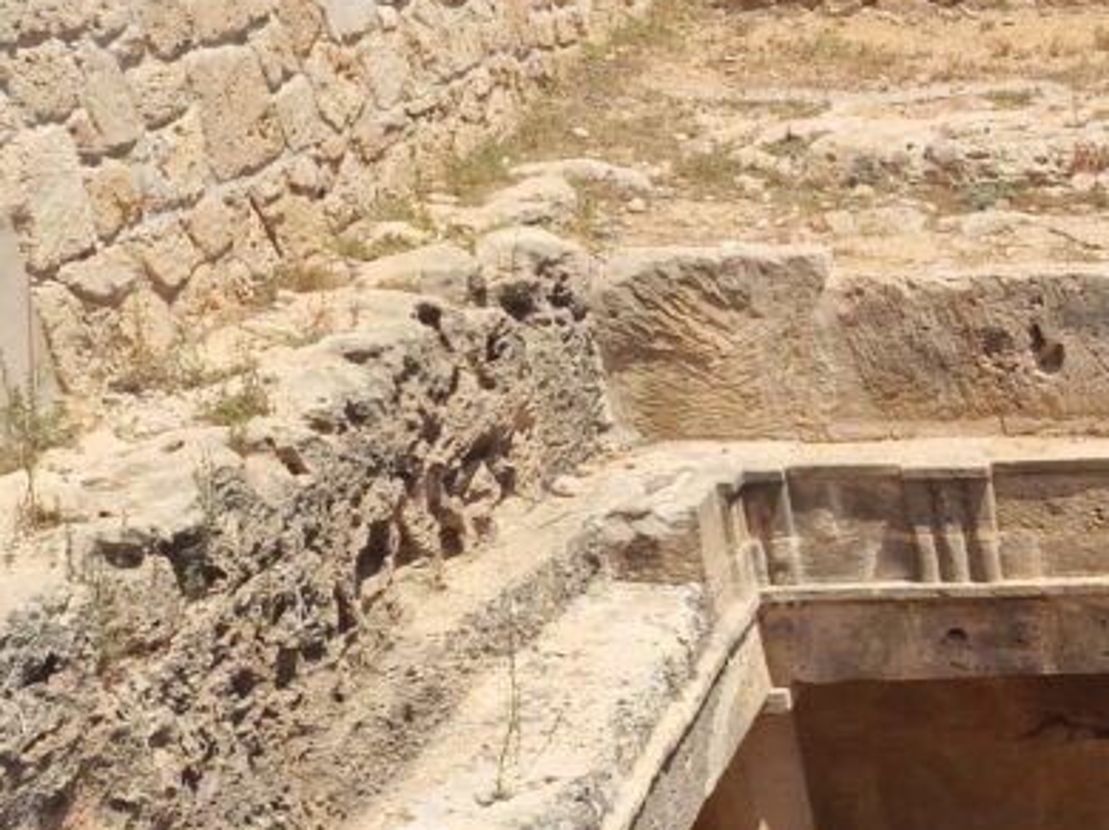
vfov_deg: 23.0
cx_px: 1420
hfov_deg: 26.4
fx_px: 2017
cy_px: 642
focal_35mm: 63
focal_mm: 6.4
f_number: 1.8
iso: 50
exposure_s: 1/9804
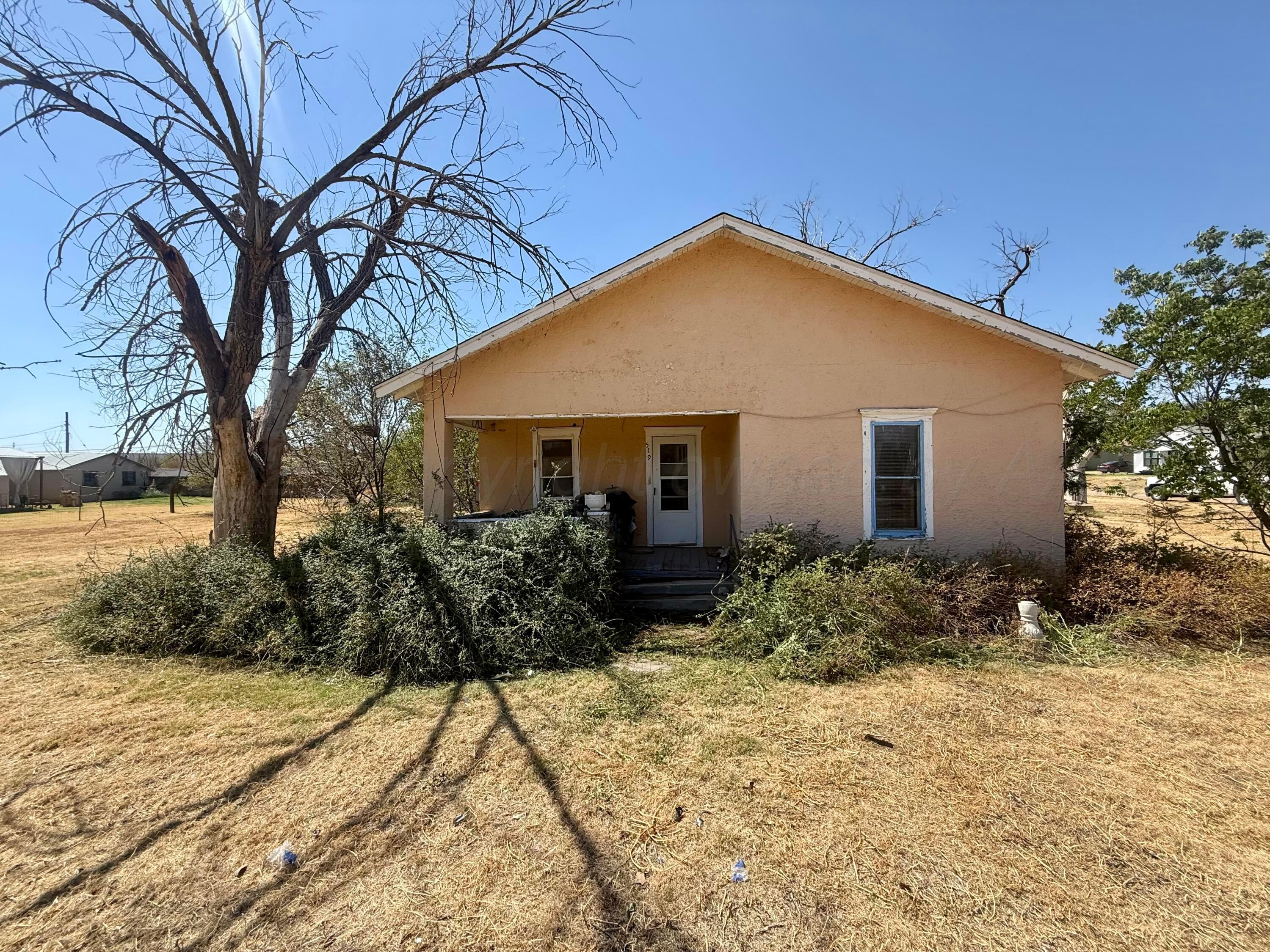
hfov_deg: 102.1
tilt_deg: +0.6
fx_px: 514
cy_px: 476
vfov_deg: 85.7
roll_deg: +0.9
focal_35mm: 14
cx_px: 635
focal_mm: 2.22
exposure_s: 1/955
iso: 50
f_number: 2.2
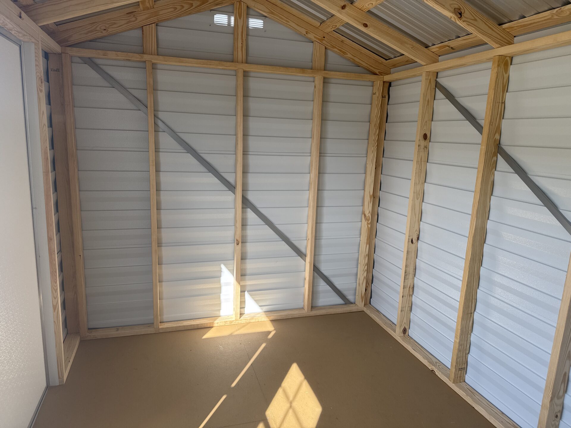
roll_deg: -0.5
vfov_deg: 56.8
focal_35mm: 24
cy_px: 214
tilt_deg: -12.0
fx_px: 396
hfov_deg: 71.6
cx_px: 286
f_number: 1.78
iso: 80
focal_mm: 6.76
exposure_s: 1/436
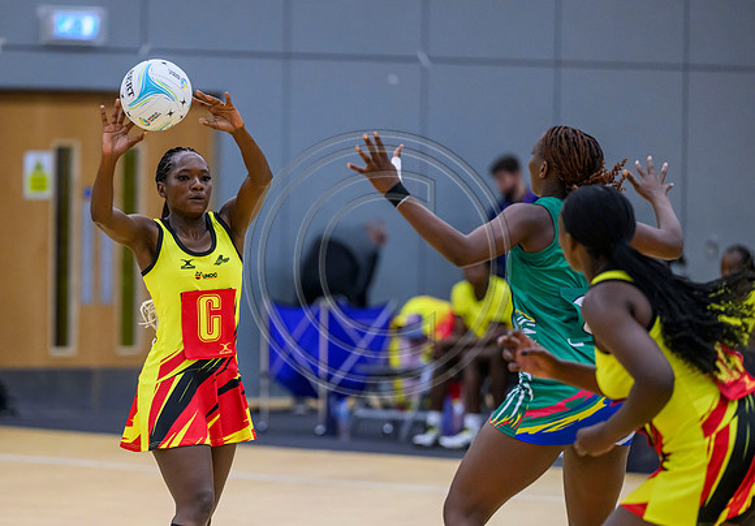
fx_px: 5654
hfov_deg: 7.6
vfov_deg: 5.3
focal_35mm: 266
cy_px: 339
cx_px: 246
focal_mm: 200
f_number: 3.2
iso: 4000
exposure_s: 1/1000
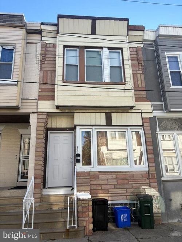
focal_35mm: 26
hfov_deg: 53.0
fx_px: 182
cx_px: 91
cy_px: 121
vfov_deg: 67.3
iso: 50
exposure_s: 1/1420
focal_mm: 5.96
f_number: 1.6
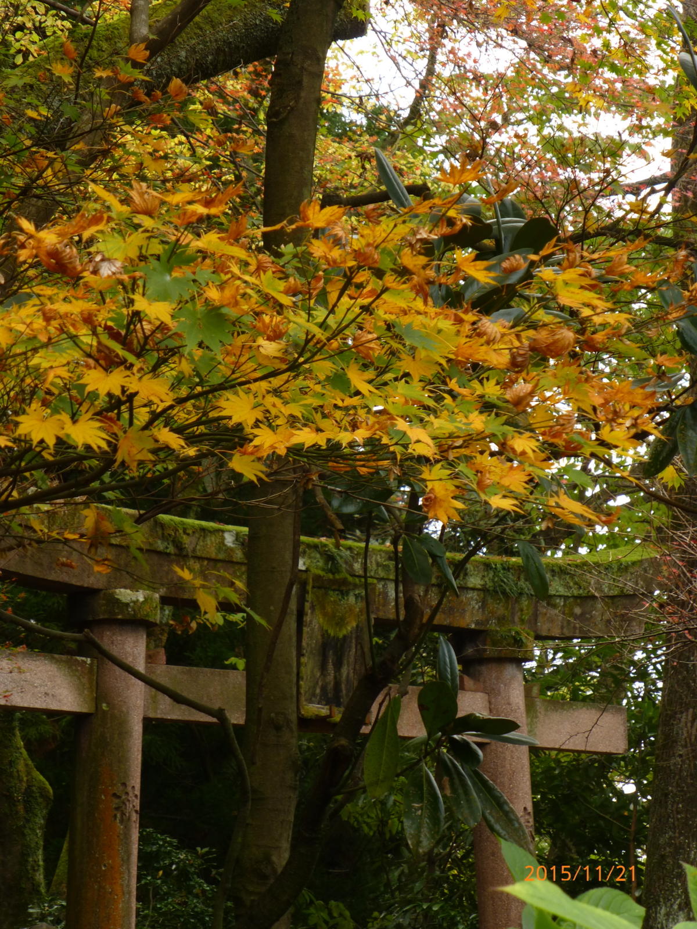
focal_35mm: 154
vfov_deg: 12.8
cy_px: 464
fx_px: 4134
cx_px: 348
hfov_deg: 9.6
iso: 100
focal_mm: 27.6
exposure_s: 1/50
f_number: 5.4
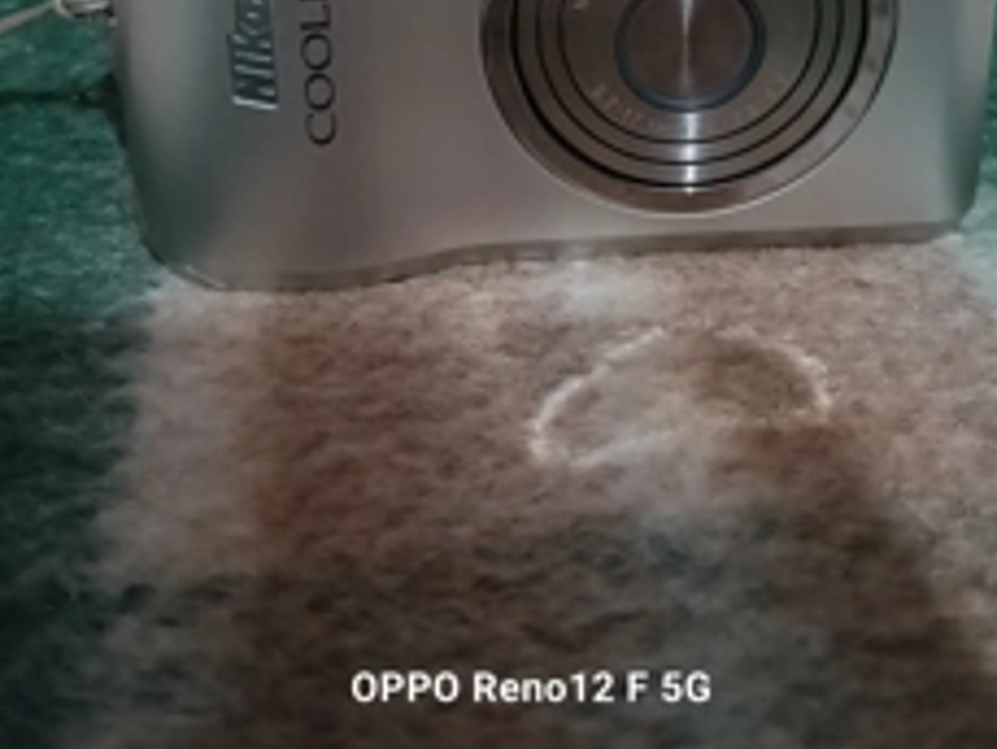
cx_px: 531
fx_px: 1354
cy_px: -109
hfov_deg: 40.4
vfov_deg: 27.7
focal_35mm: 47
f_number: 1.8
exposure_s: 1/14.3
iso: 1600
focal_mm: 3.98
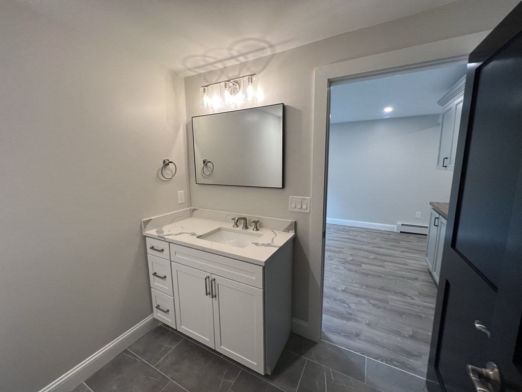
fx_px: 196
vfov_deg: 89.9
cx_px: 261
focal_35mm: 13
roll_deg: +0.6
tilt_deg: -9.2
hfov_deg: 106.2
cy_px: 196
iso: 200
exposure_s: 1/120
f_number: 1.8
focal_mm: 1.57
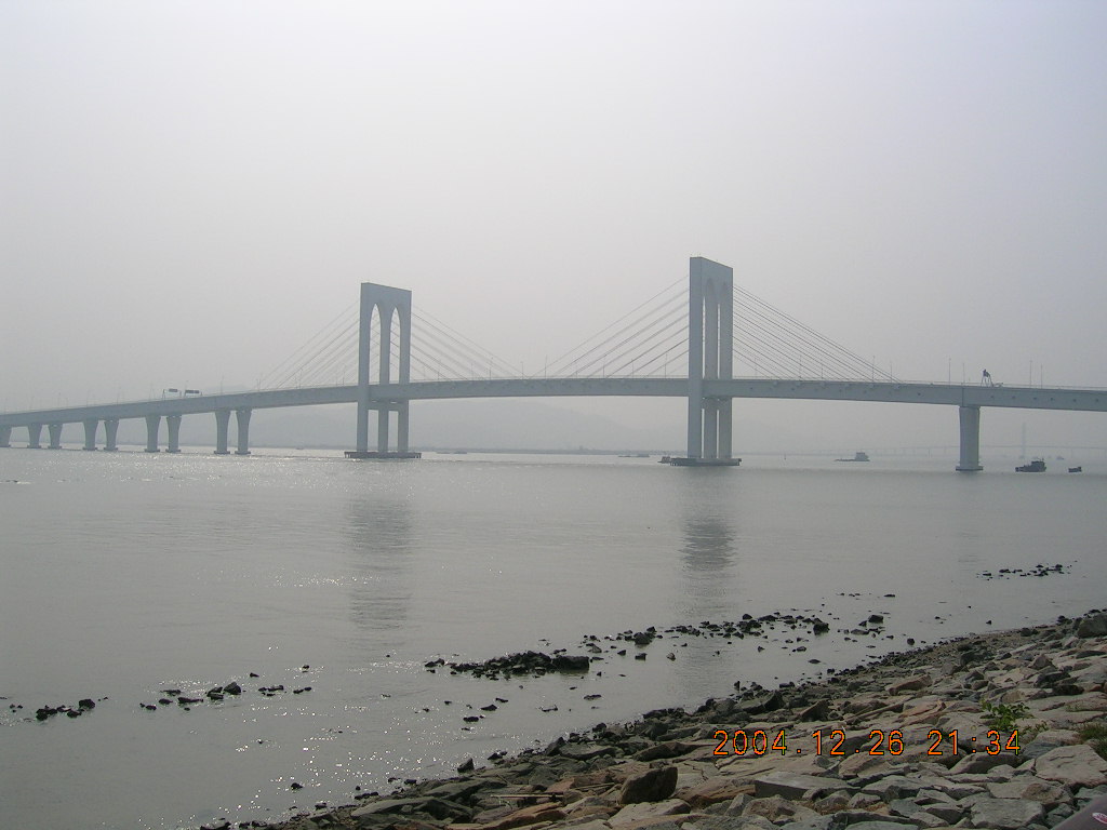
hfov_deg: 52.6
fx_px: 1119
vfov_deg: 40.7
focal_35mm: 35
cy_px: 415
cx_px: 554
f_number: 4.8
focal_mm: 5.4
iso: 50
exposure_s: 1/1244
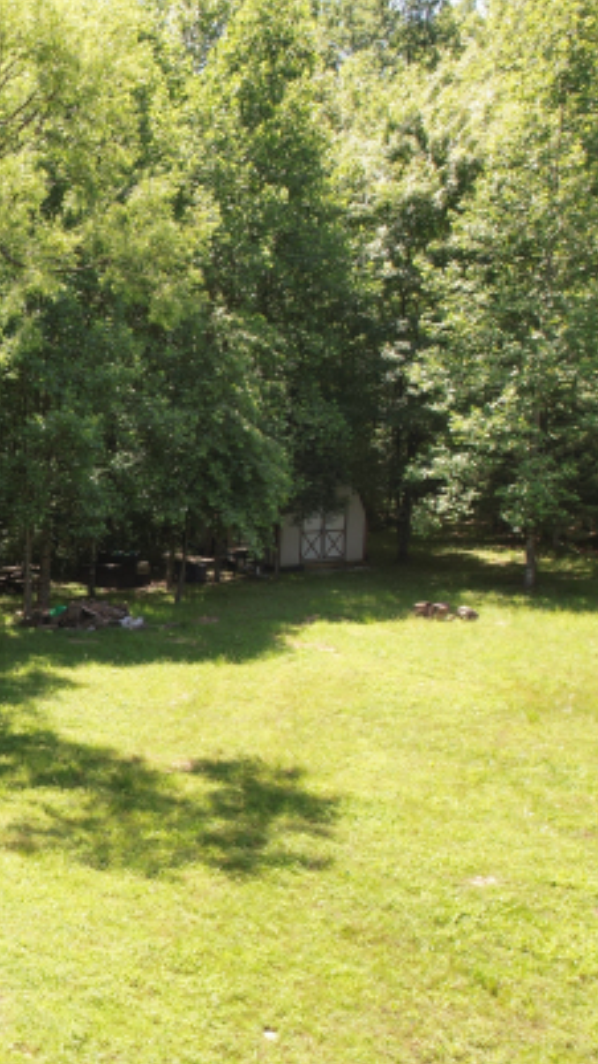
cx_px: -225
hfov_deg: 23.7
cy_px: 654
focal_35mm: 43
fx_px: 1213
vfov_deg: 47.0
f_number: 2.8
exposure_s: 1/400
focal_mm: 8.38
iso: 100
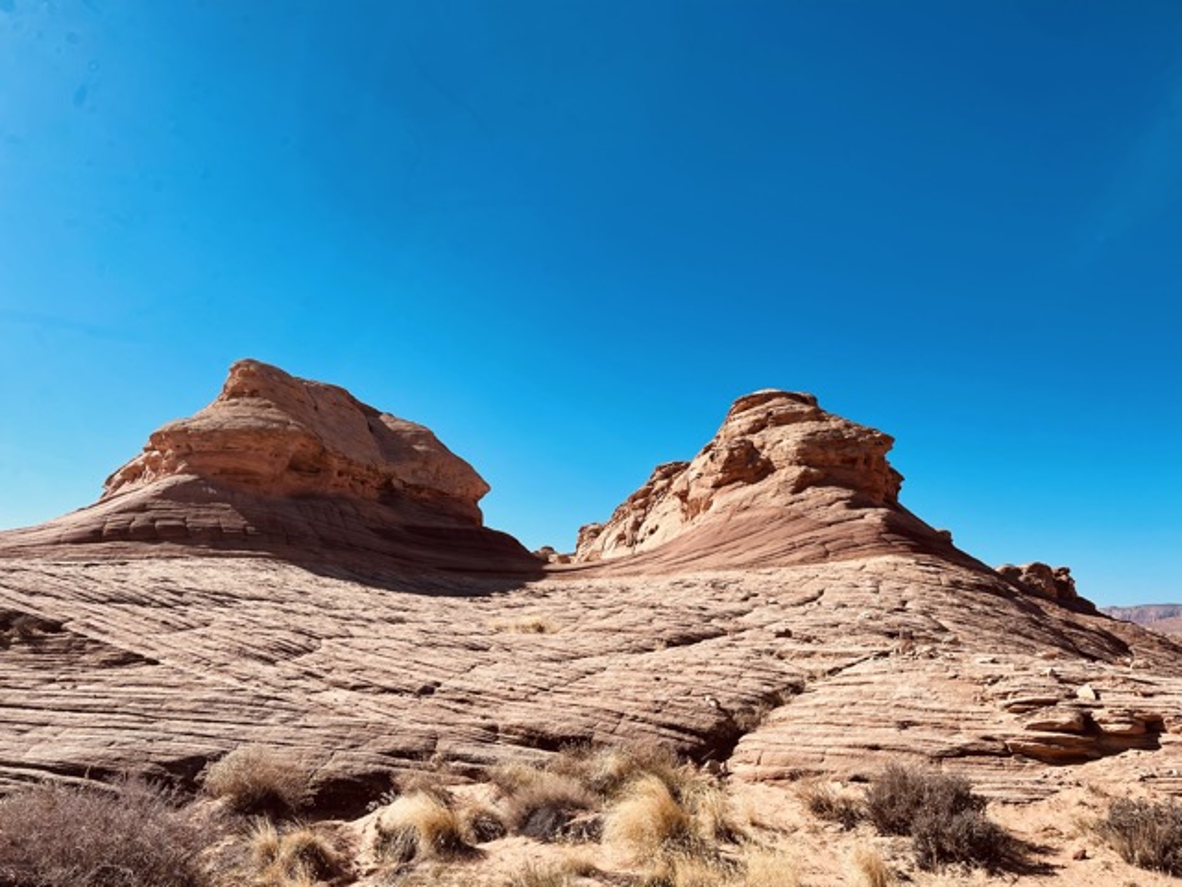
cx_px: 591
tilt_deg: +13.4
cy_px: 444
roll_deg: +0.6
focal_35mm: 25
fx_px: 854
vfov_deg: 54.9
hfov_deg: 69.4
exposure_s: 1/4202
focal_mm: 5.1
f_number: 1.6
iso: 32
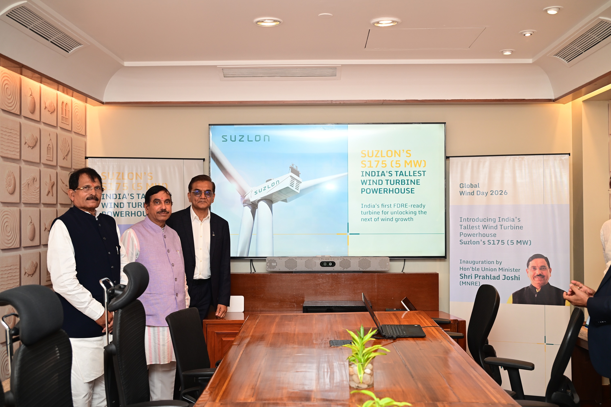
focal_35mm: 39
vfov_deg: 34.2
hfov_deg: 49.6
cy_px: 204
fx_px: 662
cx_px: 306
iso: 800
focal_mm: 39
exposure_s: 1/160
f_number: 4
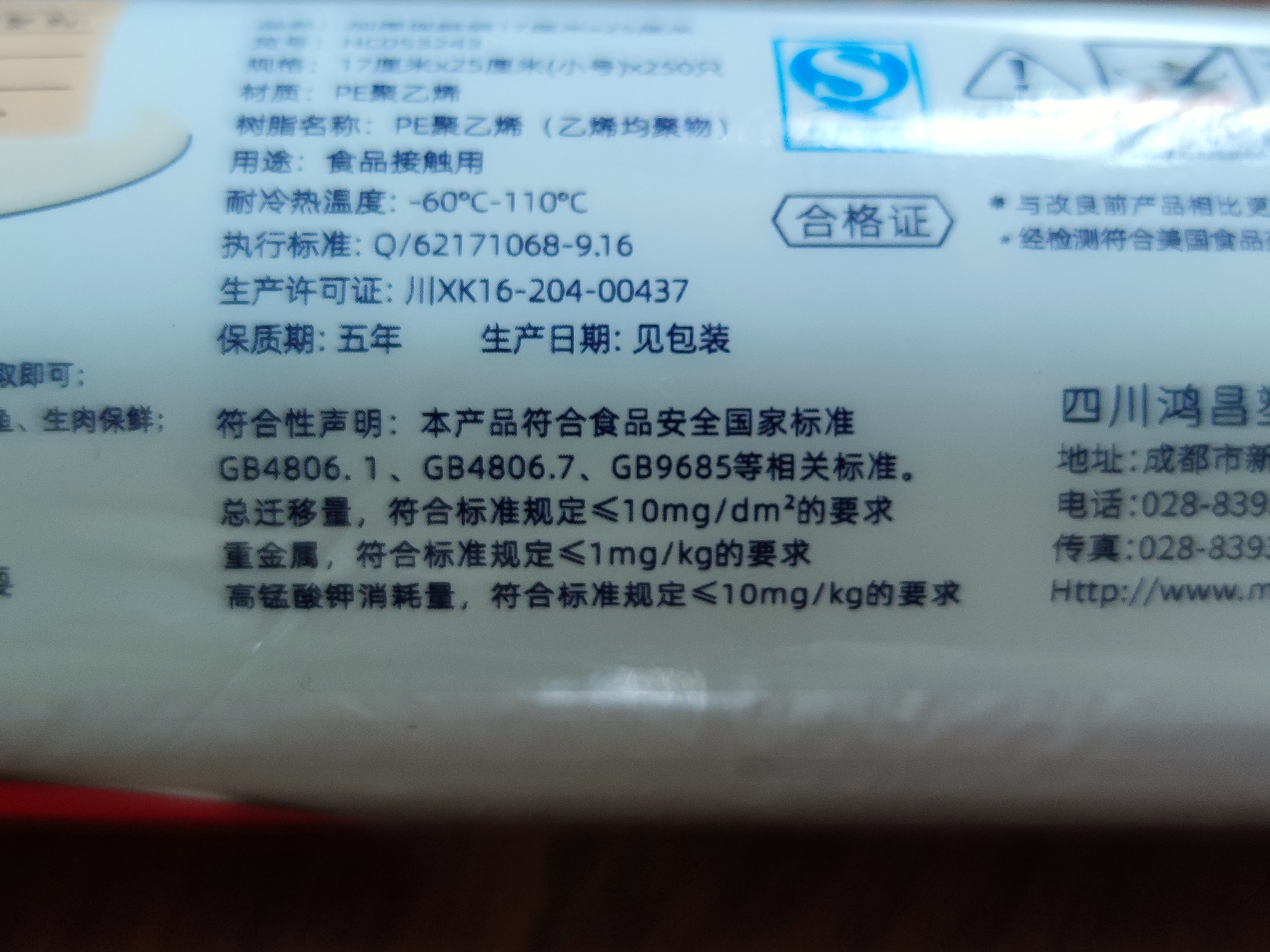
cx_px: 635
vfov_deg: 30.3
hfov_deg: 39.7
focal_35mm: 48
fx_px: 1761
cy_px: 476
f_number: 1.69
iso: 247
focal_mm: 6.72
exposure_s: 1/100
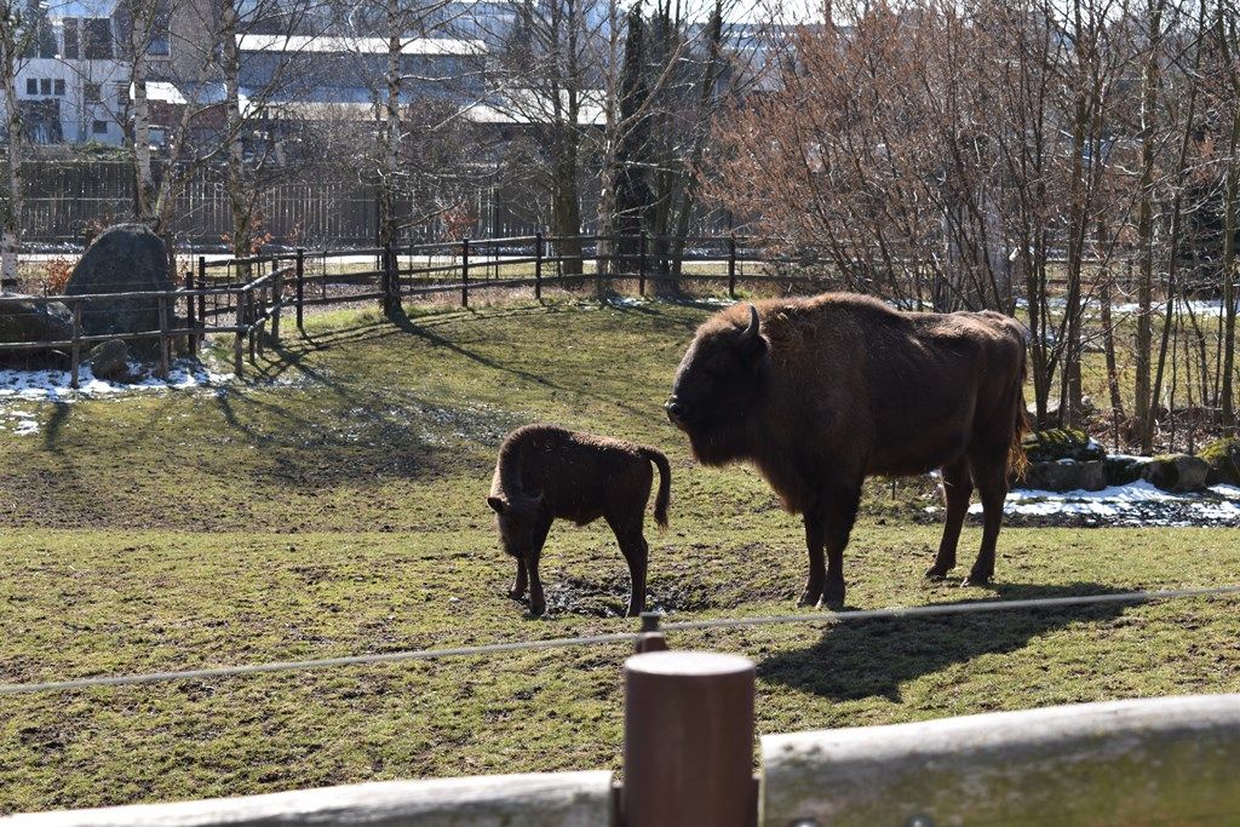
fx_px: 2842
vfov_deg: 16.6
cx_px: 620
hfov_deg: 24.6
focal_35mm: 82
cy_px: 414
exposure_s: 1/125
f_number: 8
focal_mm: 55
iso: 100
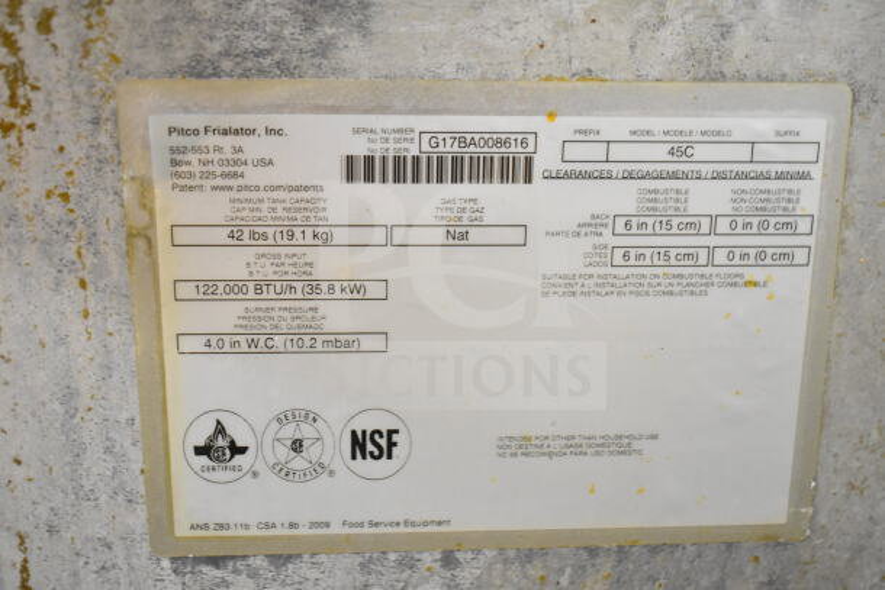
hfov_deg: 47.9
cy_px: 295
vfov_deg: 33.0
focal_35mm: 40
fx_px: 996
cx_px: 442
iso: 4500
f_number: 4
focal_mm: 27
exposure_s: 1/40
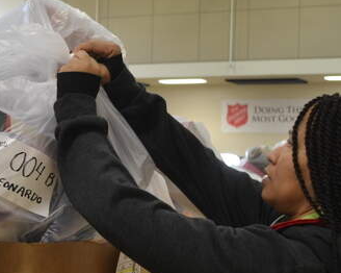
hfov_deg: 17.4
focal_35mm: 103
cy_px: 205
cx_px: -112
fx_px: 1039
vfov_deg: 14.9
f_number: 3.8
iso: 400
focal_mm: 20
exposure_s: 1/30
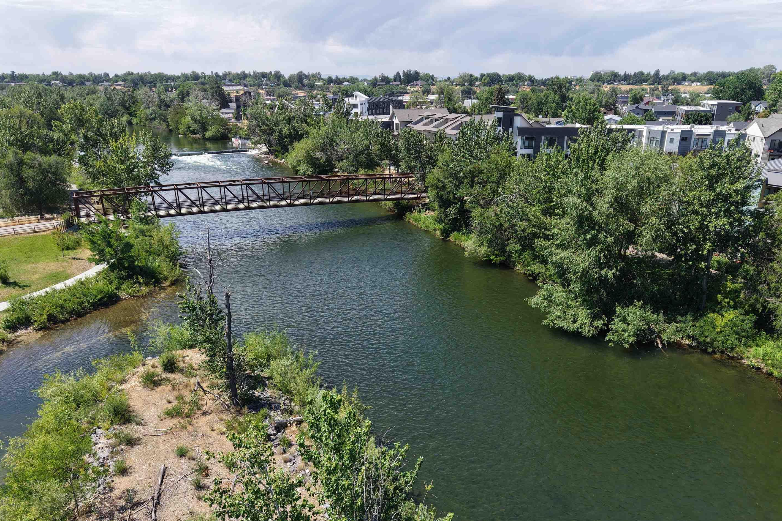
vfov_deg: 47.7
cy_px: 304
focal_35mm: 27
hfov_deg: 67.4
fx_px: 586
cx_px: 408
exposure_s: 1/4000
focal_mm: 8.67
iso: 220
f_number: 1.8
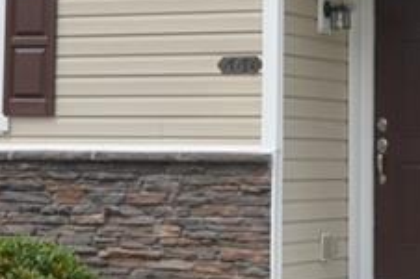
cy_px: -79
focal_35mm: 163
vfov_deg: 8.3
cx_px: 223
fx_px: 1899
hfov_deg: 12.6
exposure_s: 1/4000
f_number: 4
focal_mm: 24
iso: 500
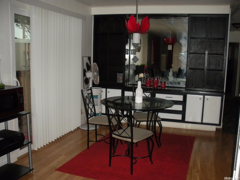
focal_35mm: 35
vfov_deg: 40.7
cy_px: 90
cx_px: 120
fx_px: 243
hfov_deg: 52.6
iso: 400
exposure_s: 1/60
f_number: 3.5
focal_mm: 6.3
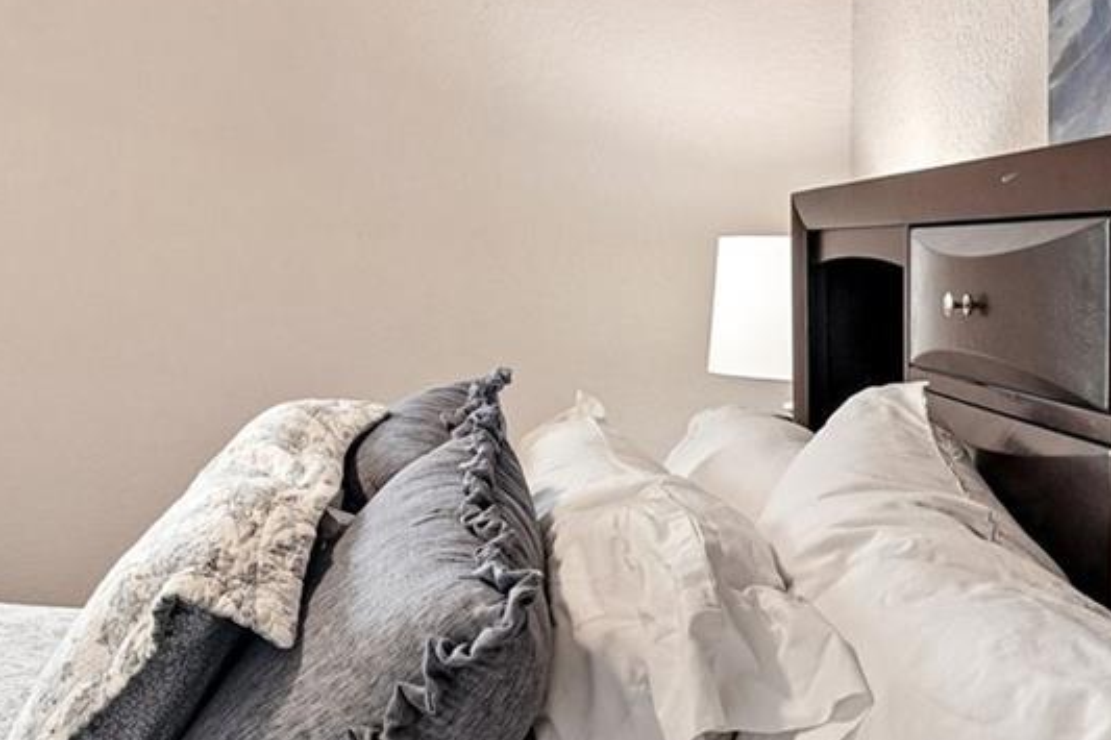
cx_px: 121
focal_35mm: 48
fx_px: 1481
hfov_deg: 38.4
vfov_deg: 27.9
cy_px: 250
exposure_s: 1/15
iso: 400
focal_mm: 16
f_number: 8
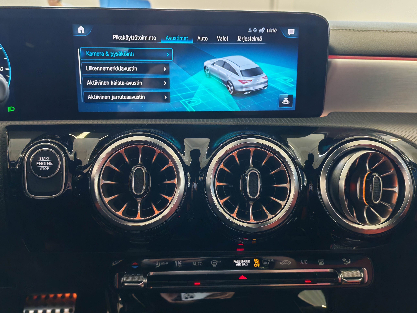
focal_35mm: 30
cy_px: 156
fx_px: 361
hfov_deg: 60.0
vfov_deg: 46.8
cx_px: 208
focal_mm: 6.12
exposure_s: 1/100
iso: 897
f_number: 1.9
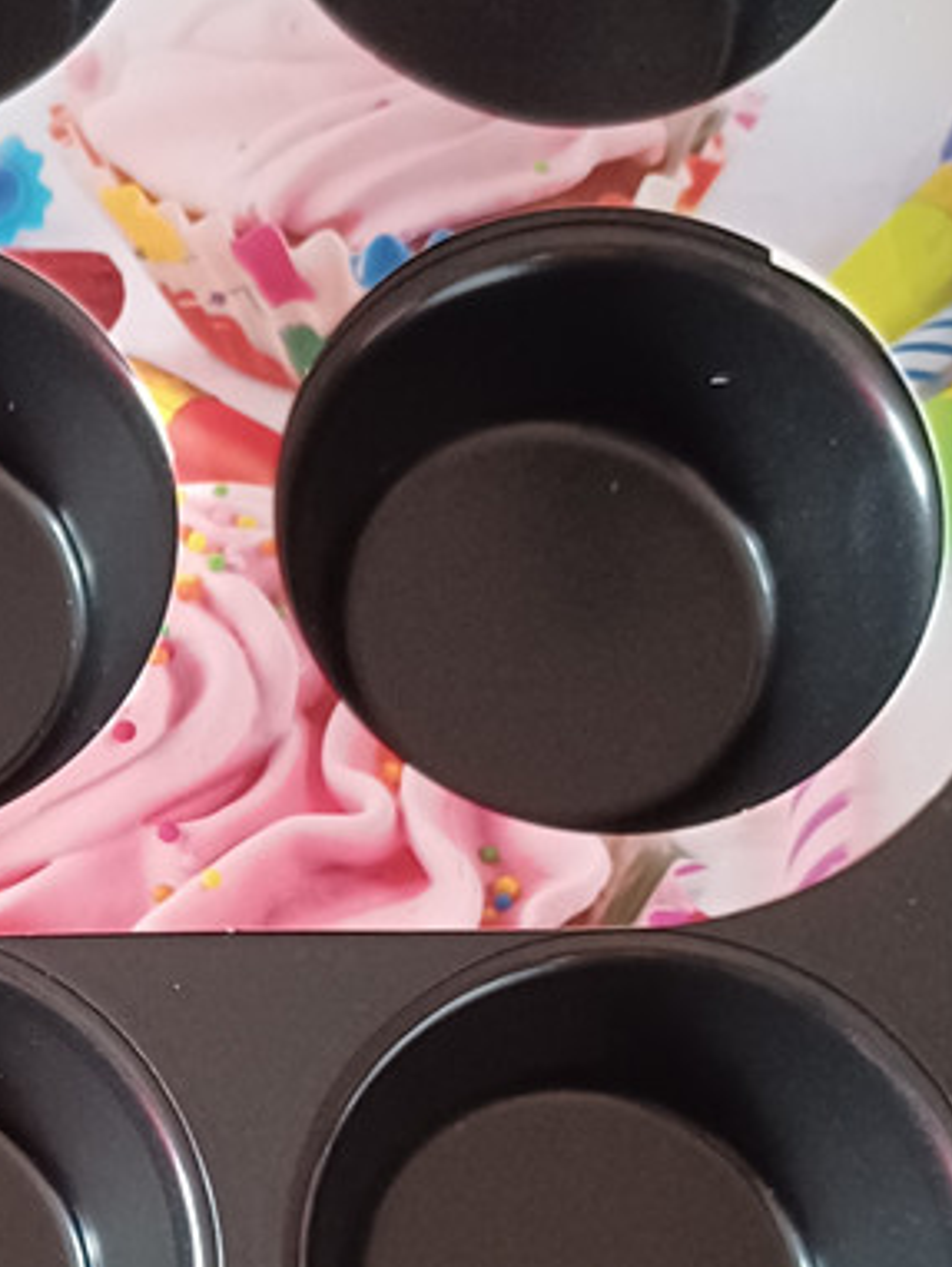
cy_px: 1078
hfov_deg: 20.9
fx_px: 2454
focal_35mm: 67
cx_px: -103
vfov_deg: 28.1
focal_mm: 4.6
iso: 800
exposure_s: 1/25
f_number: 1.8
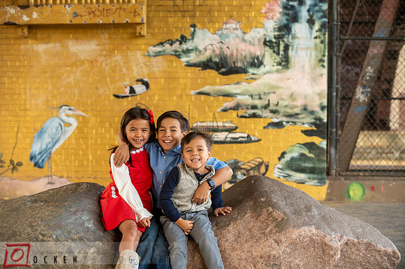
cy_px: 134
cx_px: 202
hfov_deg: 21.5
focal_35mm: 95
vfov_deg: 14.4
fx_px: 1068
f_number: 3.5
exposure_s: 1/200
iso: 400
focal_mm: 95
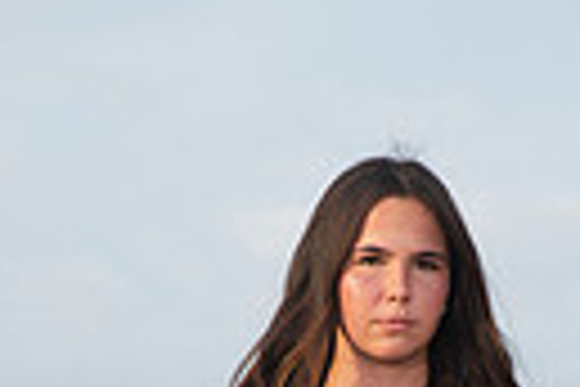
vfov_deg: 6.1
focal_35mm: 216
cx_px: 369
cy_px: 914
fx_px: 3480
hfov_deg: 9.5
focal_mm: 62
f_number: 6.3
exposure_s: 1/400
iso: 200
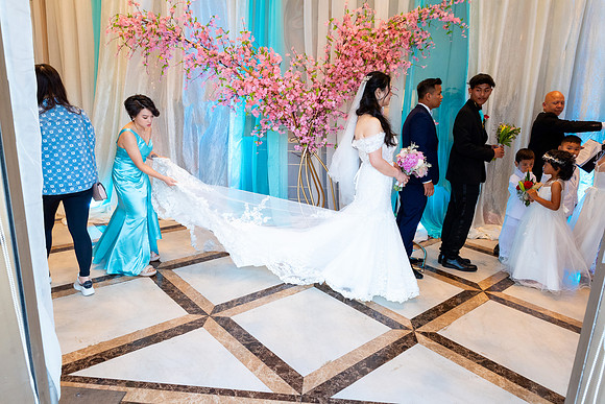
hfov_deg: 73.7
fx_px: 403
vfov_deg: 53.2
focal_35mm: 24
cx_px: 302
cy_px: 202
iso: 2500
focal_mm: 24
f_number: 5.6
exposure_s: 1/250
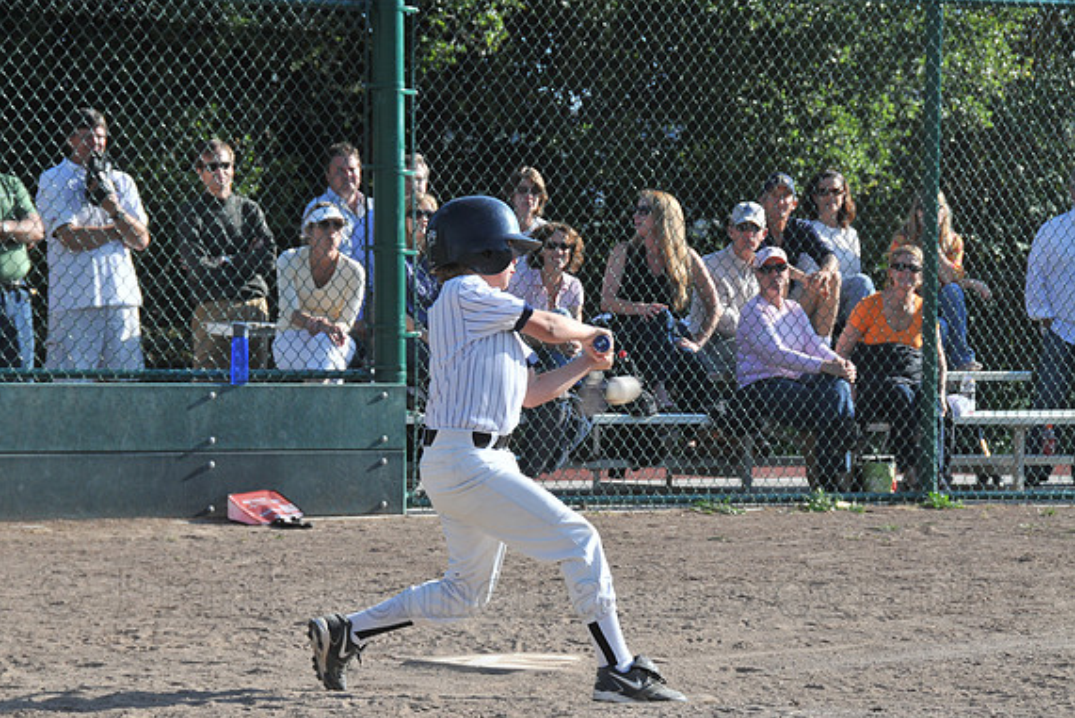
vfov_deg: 9.5
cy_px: 361
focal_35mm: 145
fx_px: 4316
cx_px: 531
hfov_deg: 14.2
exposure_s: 1/500
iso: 400
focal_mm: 95
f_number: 11
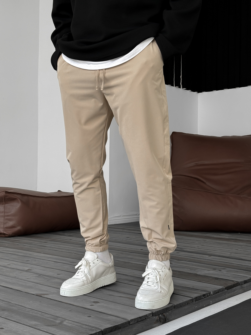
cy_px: 168
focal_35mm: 48
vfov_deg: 39.7
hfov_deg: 30.3
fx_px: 464
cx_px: 126
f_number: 1.8
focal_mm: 6.86
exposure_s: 1/120
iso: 50
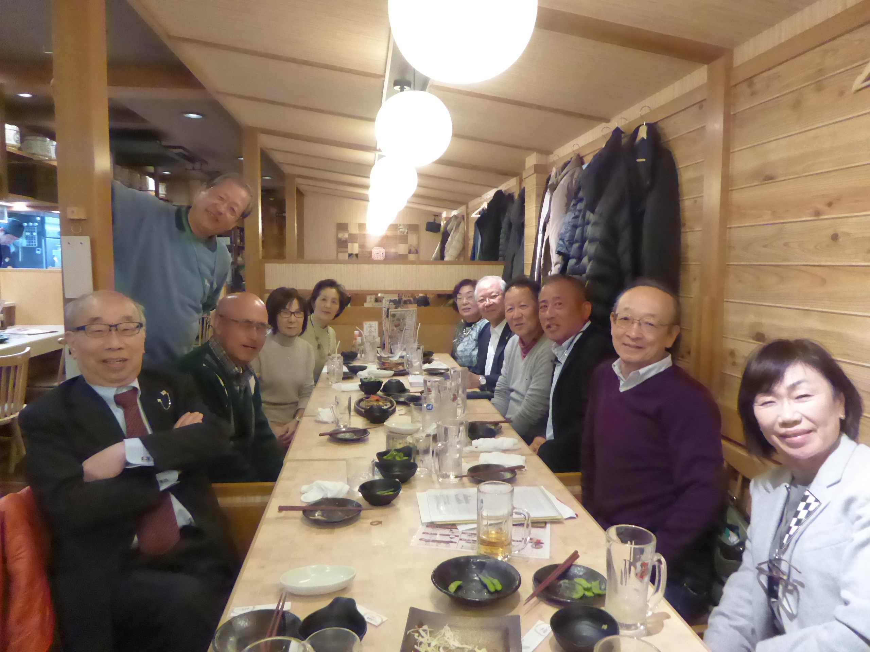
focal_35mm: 25
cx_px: 435
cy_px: 326
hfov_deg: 69.4
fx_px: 628
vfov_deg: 54.9
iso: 2000
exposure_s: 1/60
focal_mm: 4.3
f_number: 3.3
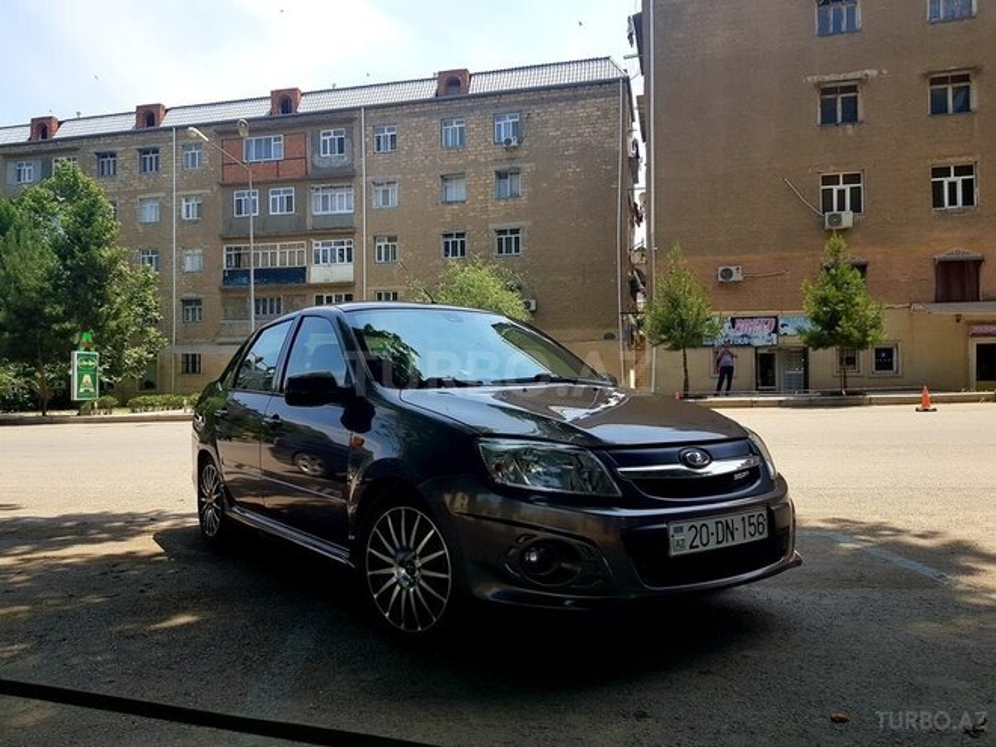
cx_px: 498
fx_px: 748
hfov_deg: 67.3
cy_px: 374
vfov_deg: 53.1
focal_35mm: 26
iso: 40
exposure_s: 1/1572
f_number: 1.7
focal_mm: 4.2
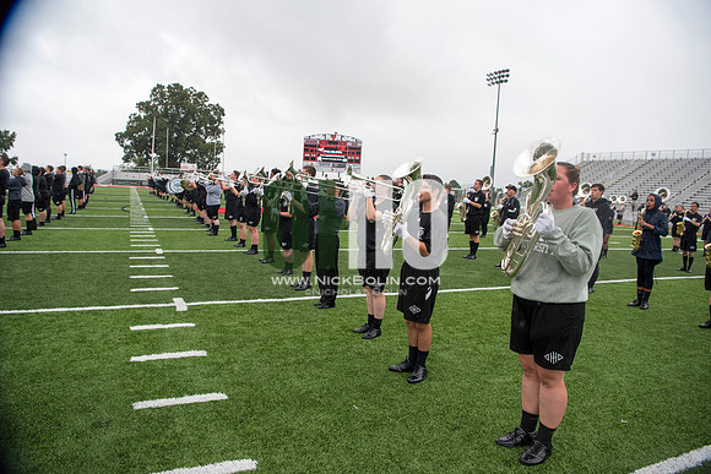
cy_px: 237
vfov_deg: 53.2
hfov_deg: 73.7
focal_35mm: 24
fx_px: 474
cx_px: 356
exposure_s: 1/800
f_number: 4
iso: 400
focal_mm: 24
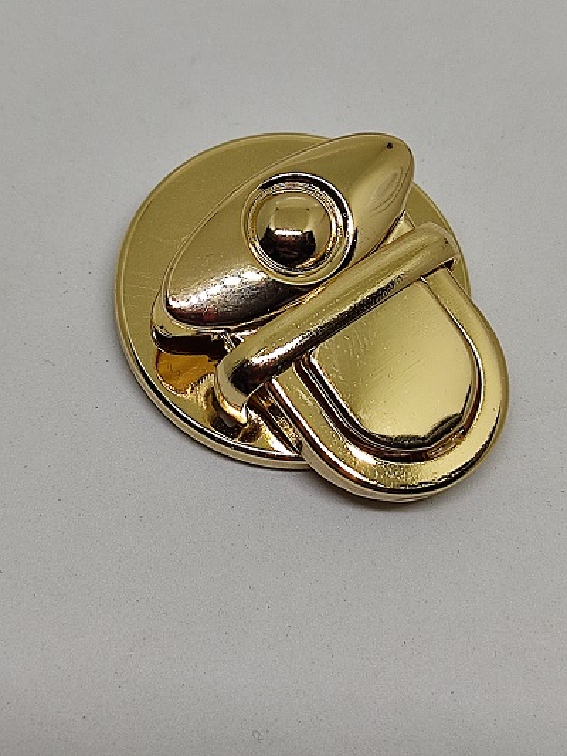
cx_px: 284
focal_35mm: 65
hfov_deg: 22.6
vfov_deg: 29.8
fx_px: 1419
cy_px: 378
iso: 78
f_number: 1.79
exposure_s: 1/100
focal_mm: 4.71
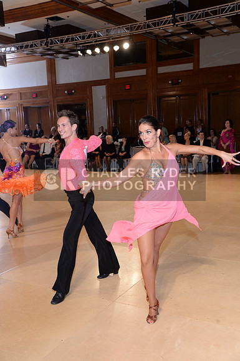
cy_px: 180
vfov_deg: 48.5
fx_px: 401
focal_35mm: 40
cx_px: 120
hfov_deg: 33.3
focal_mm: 40
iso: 1250
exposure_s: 1/250
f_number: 5.6
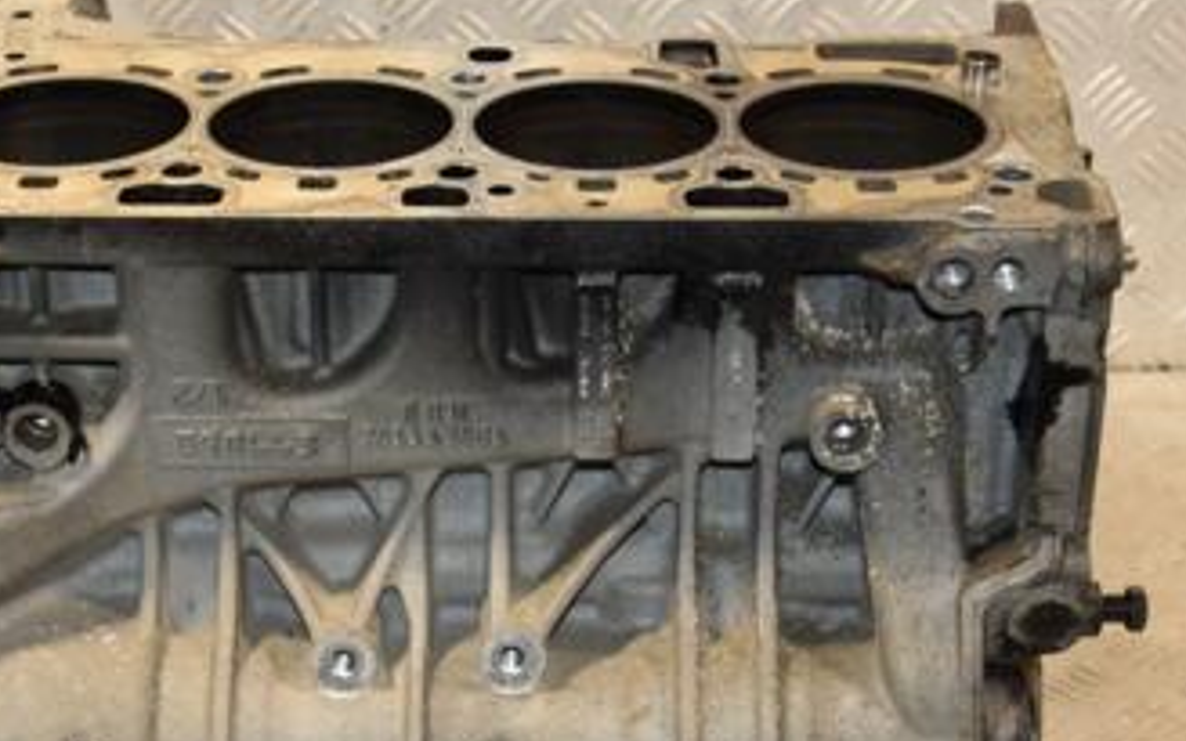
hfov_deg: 24.6
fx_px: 2715
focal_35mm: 84
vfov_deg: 15.5
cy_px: 502
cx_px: 535
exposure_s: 1/125
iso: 800
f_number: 5
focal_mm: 30
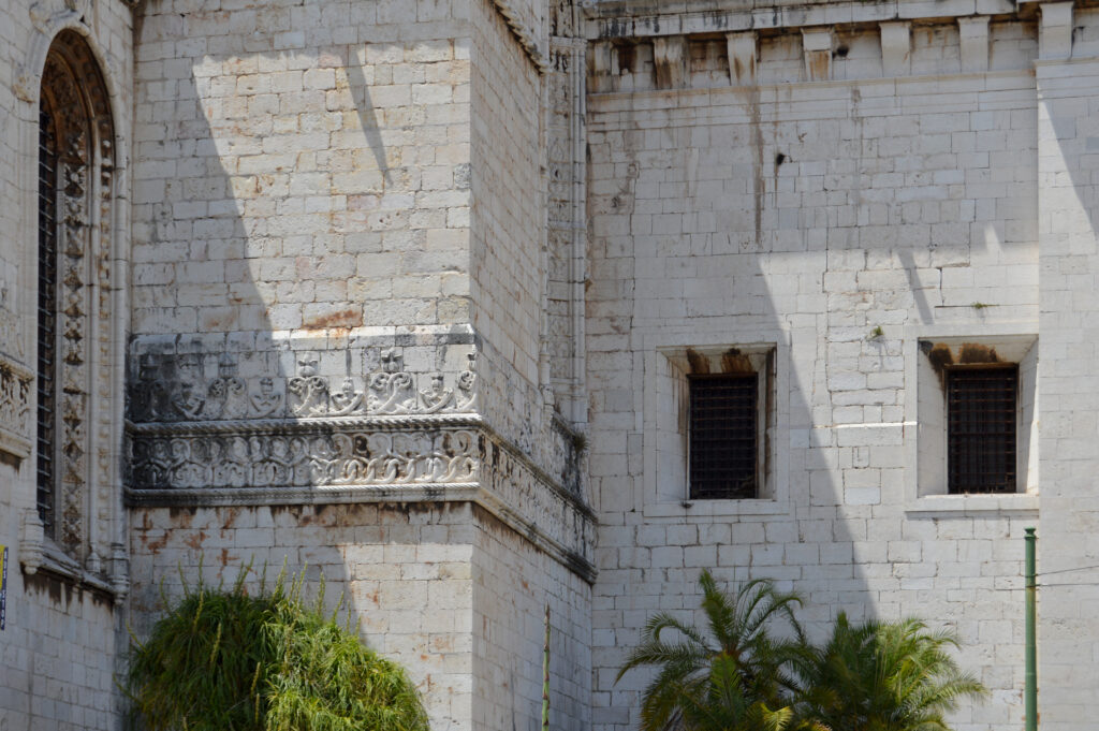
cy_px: 366
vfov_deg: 16.5
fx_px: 2516
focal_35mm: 82
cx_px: 550
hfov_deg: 24.6
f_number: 8
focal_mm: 55
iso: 100
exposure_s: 1/250
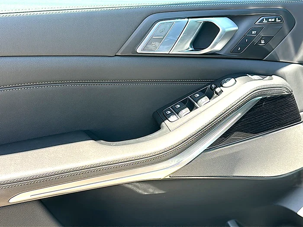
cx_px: 152
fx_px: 341
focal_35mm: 39
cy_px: 114
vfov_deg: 36.8
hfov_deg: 47.9
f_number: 1.78
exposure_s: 1/387
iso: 80
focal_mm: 6.86
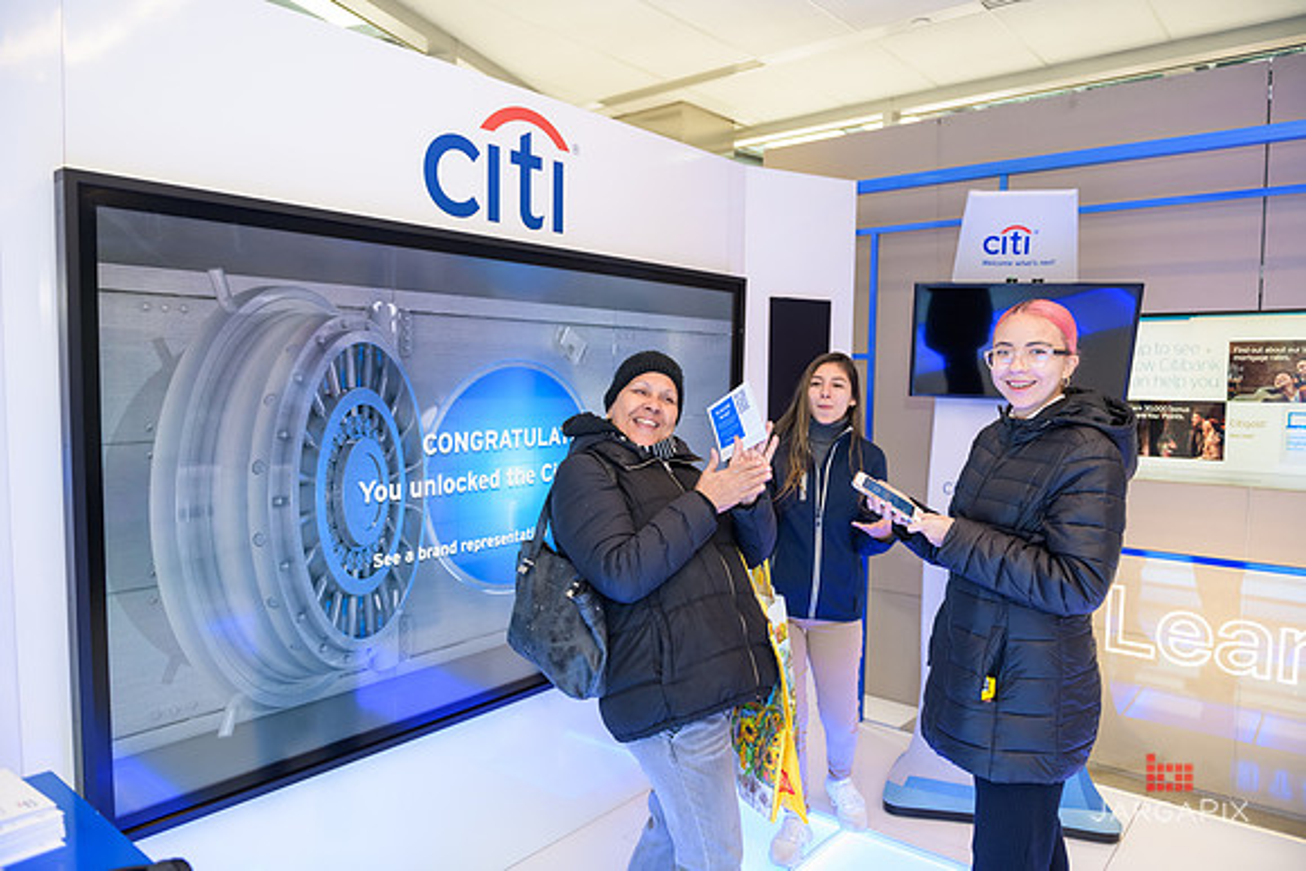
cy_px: 436
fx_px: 871
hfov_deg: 73.7
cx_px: 653
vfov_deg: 53.2
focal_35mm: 24
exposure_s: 1/125
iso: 1000
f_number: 3.2
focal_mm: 24
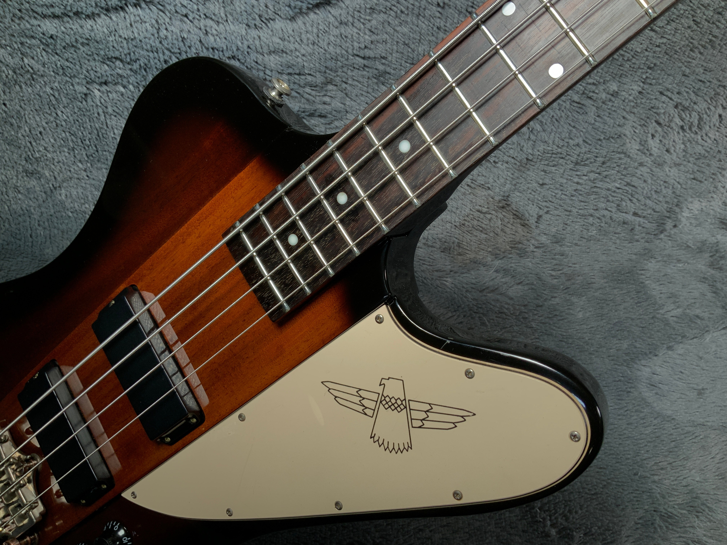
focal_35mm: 29
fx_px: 609
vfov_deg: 48.2
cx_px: 364
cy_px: 272
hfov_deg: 61.7
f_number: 1.8
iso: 32
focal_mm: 3
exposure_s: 1/104
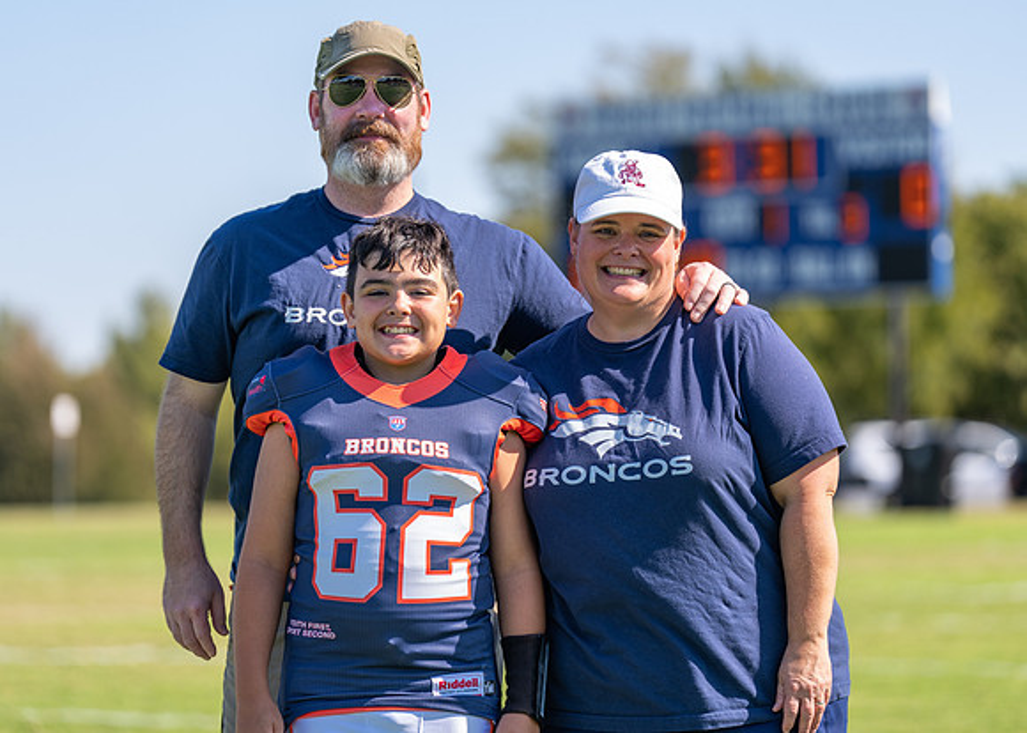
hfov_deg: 11.8
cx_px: 481
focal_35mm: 171
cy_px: 351
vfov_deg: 8.4
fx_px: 4983
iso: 100
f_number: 2.8
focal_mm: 144
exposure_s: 1/1000
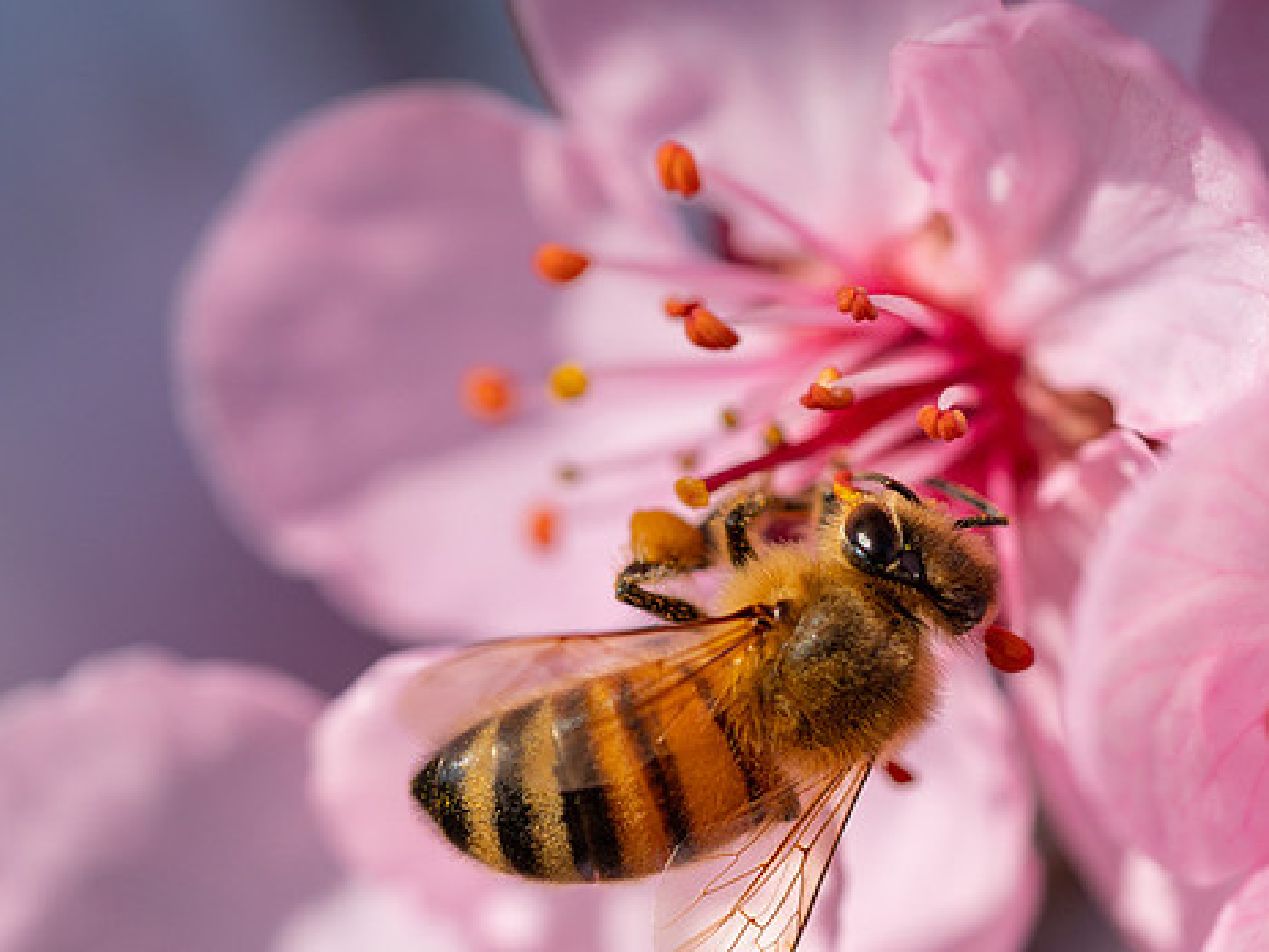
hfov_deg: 10.3
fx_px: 7039
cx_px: 787
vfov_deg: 7.7
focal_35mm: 192
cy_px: 672
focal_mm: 90
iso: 320
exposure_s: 1/1000
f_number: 4.5
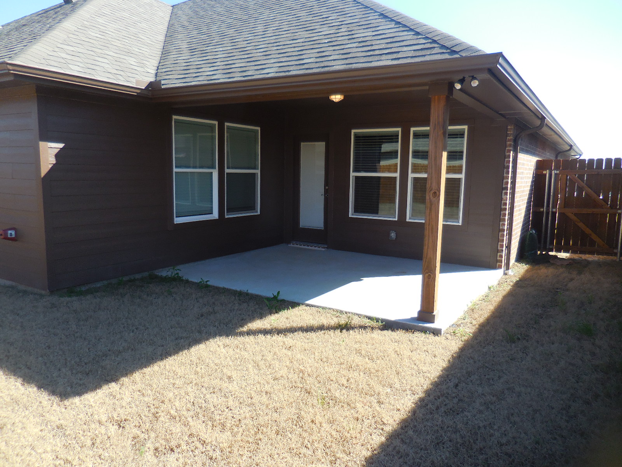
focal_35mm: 25
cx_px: 311
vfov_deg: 54.9
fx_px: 449
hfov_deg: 69.4
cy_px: 234
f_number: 3.3
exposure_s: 1/500
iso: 125
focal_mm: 4.5
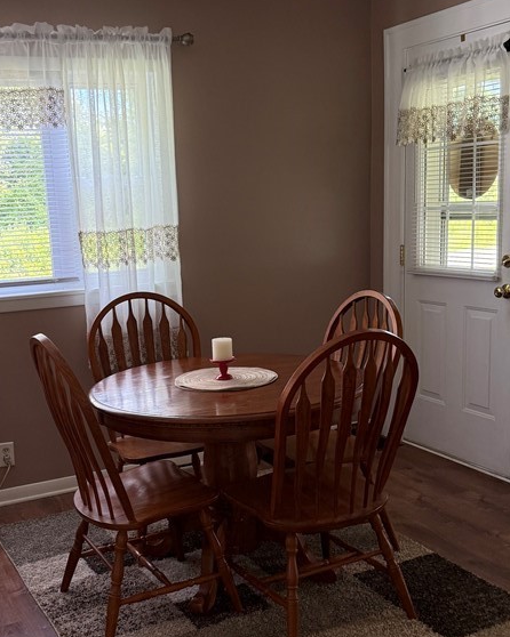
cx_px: 201
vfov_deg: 42.8
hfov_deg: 34.7
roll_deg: +1.2
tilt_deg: -10.7
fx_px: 812
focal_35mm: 43
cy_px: 357
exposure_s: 1/101
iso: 200
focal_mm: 6.76
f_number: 1.78
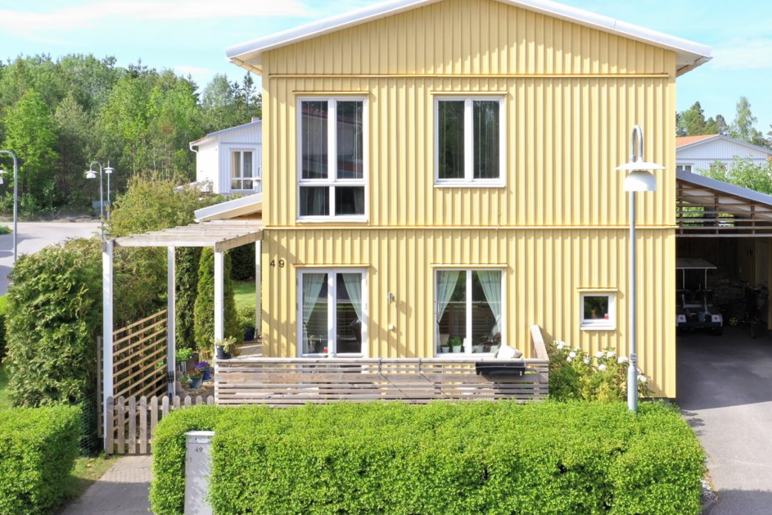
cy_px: 169
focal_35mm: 38
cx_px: 488
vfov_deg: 34.7
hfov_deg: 50.1
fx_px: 815
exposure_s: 1/240
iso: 100
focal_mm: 10.26
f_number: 5
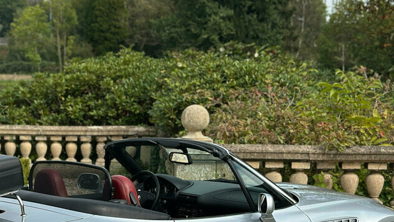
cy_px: 205
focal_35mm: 99
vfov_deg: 12.1
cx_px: 125
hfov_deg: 21.5
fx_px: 1035
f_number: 1.78
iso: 100
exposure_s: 1/4016
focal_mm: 6.86
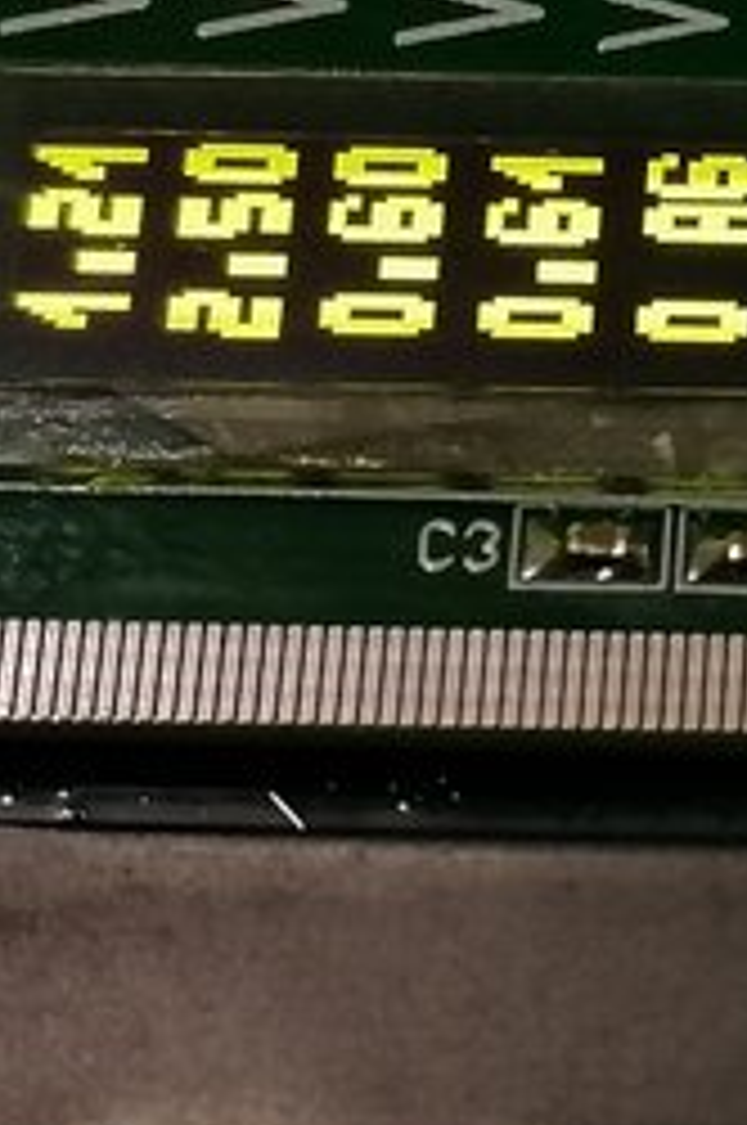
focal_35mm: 135
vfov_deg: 15.2
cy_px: 405
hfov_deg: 9.8
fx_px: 4213
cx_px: 1125
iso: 250
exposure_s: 1/36
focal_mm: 5.3
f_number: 1.8
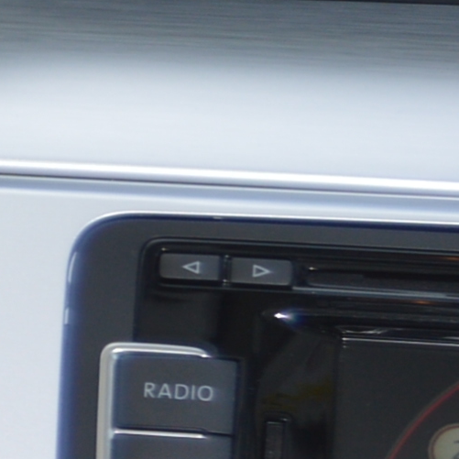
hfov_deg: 4.5
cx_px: -1593
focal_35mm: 344
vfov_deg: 5.1
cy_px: 21
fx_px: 5161
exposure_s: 1/160
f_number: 4.2
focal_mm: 30
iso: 100
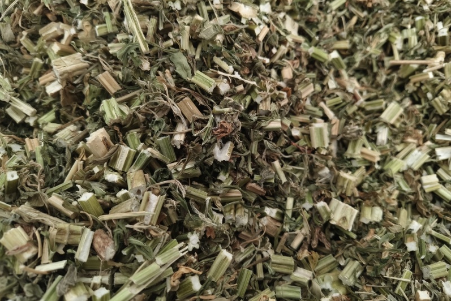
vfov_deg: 53.2
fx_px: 301
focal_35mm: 24
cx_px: 226
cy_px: 155
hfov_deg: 73.7
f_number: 1.88
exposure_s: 1/100
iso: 233
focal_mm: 5.6
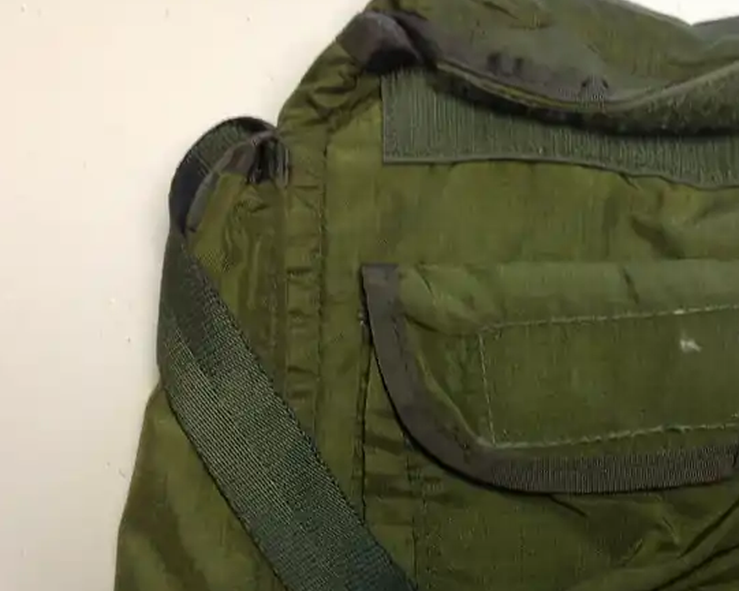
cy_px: 448
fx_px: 1378
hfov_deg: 29.6
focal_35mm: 63
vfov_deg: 24.0
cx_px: 546
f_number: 2.4
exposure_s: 1/17
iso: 80
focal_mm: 4.28
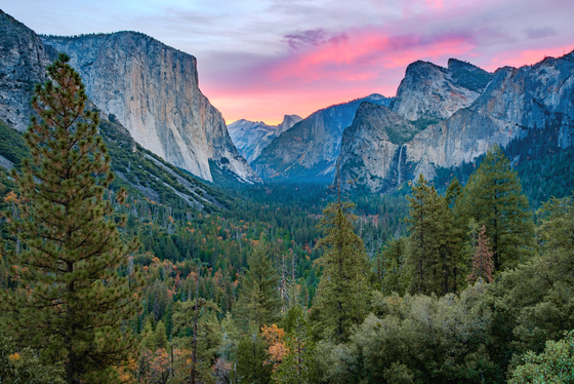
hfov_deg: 54.4
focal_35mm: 35
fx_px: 558
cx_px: 287
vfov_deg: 37.9
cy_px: 192
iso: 200
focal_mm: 35
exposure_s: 1/1.25
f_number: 16
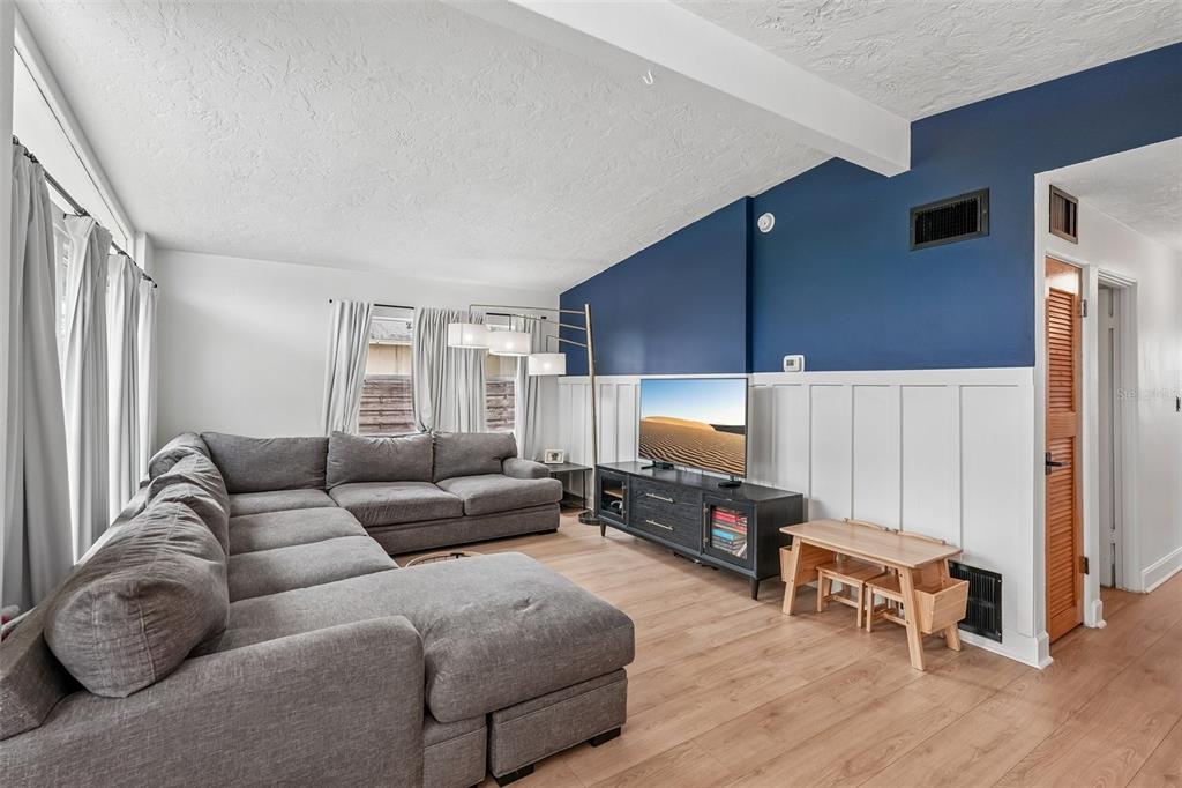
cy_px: 394
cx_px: 591
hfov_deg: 96.8
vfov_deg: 73.7
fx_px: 525
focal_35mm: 16
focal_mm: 16
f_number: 8
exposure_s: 1/20
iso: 400
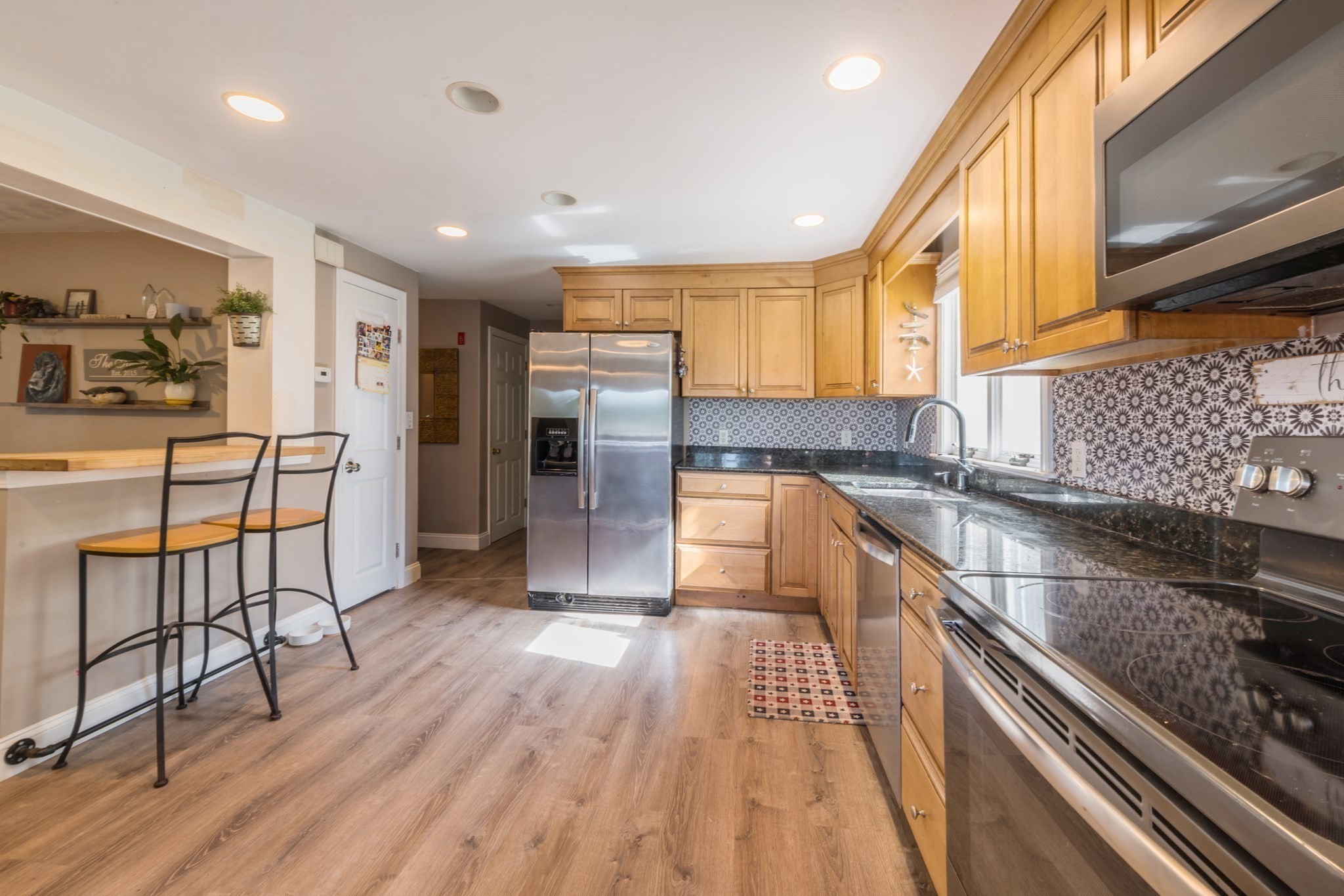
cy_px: 448
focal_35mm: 14
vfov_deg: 81.2
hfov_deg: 104.3
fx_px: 523
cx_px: 672
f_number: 16
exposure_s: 1.3
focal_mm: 14
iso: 100
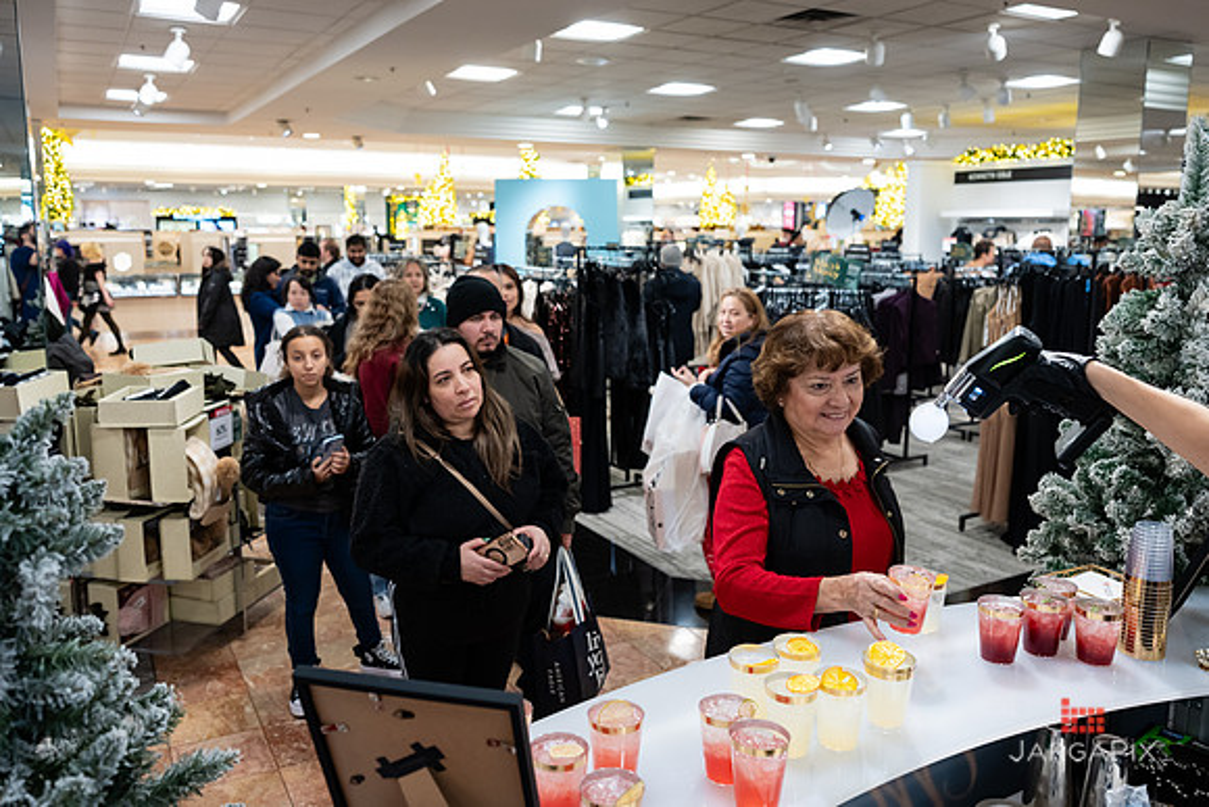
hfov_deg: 65.0
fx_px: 949
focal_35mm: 28
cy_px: 365
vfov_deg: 46.0
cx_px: 602
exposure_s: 1/125
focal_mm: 24
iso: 1000
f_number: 3.2
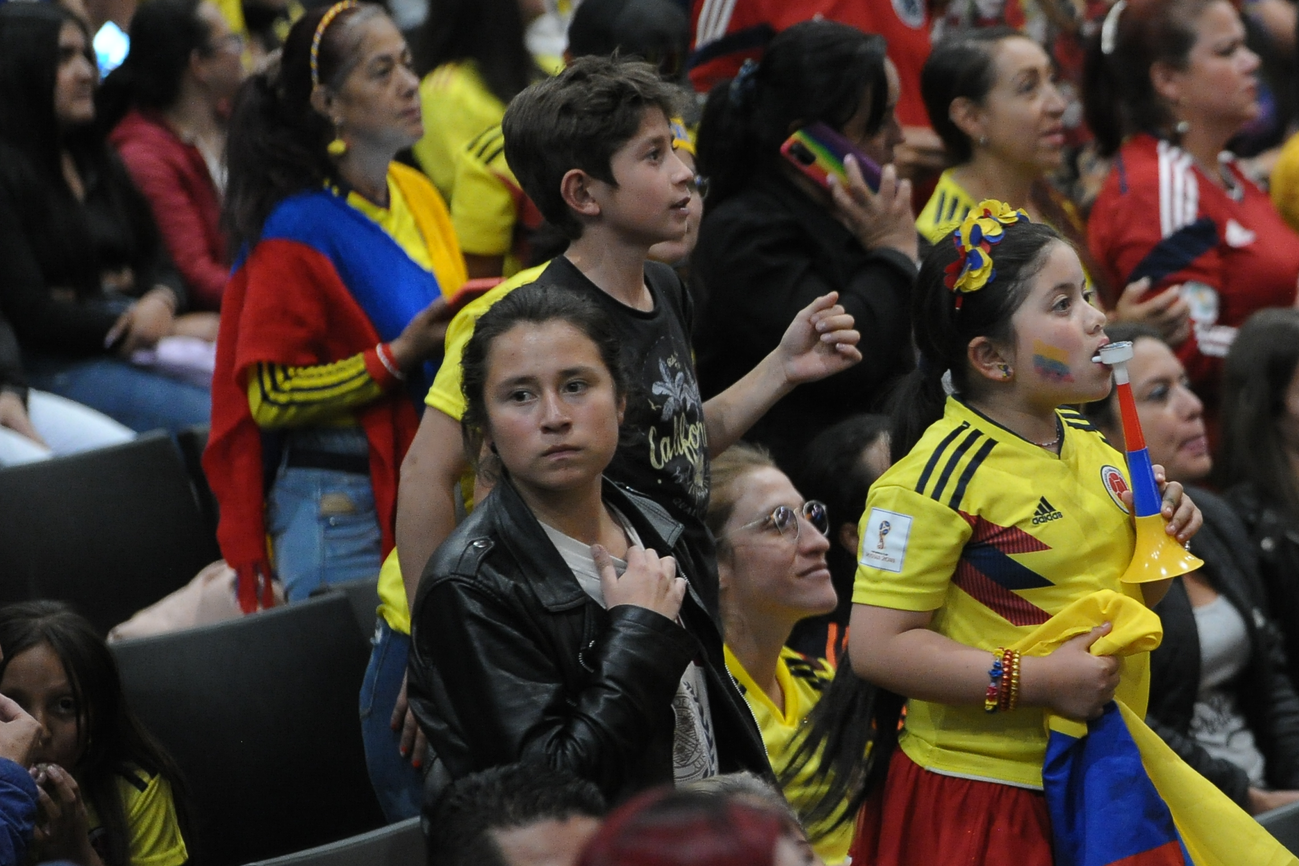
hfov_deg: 8.8
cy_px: 482
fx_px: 8406
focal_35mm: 233
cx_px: 1184
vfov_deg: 5.9
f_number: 2.8
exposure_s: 1/100
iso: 5000
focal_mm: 125
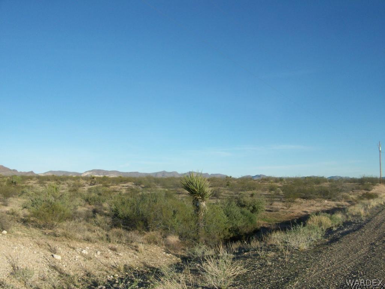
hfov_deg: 54.0
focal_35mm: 34
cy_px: 144
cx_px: 192
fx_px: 378
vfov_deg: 41.8
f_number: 5.5
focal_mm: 5.7
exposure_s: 1/290
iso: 64
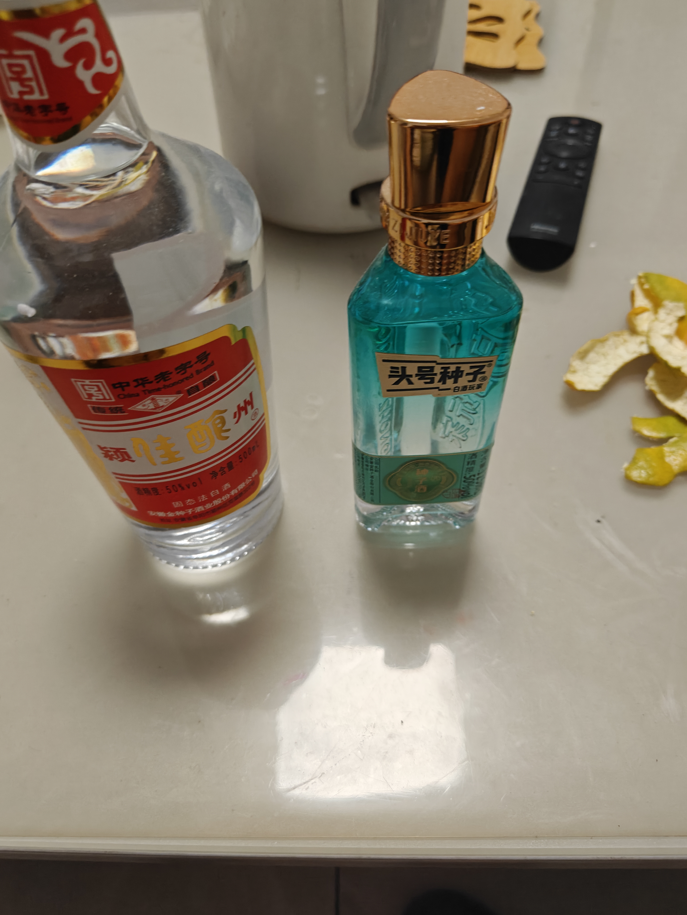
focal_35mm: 24
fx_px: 635
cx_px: 344
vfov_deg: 71.6
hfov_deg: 56.8
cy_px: 458
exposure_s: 1/100
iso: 160
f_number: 1.8
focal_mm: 5.59
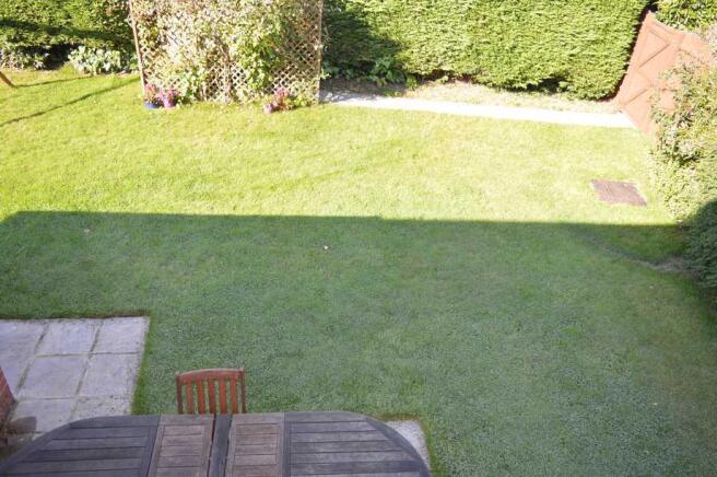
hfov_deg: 67.4
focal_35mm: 27
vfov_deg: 47.8
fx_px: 537
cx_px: 358
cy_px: 238
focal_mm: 18
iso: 110
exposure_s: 1/125
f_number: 4
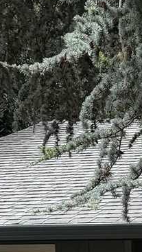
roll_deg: -0.9
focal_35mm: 164
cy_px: 496
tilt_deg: -8.8
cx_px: 347
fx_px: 1096
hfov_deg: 7.0
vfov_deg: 11.8
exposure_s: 1/1689
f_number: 1.78
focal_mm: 6.76
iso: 100
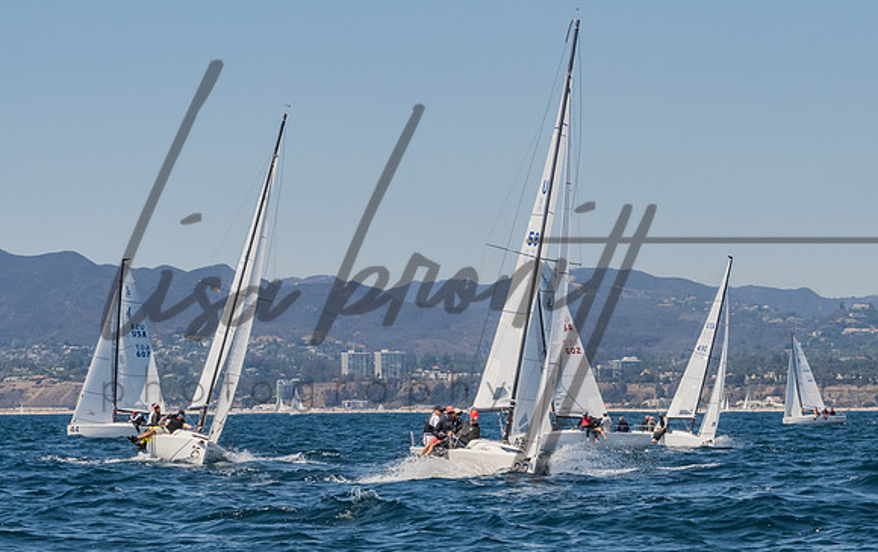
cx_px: 503
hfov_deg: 13.3
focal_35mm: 157
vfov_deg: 8.4
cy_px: 356
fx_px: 3773
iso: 640
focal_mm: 78
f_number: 14
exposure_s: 1/1250
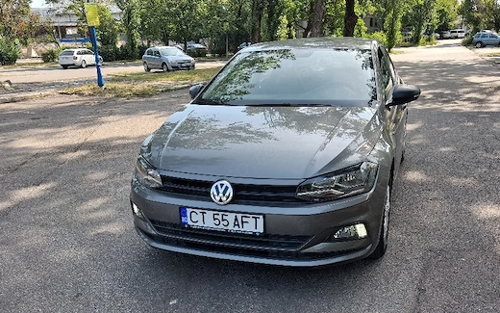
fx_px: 450
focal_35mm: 33
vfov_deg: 38.1
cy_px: 194
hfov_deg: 58.1
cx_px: 262
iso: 25
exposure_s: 1/169
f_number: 1.8
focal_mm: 4
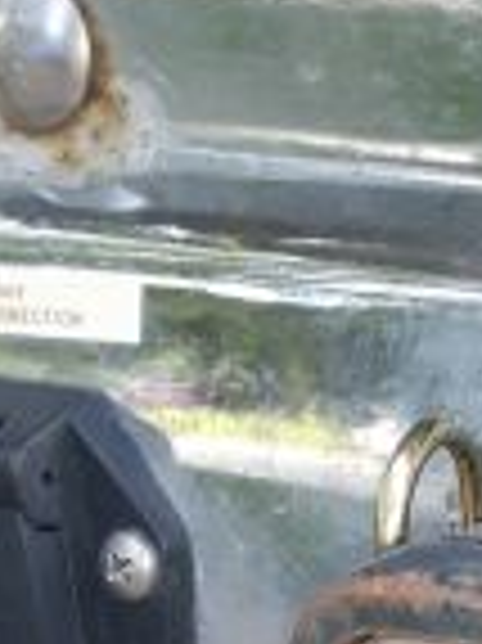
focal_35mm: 174
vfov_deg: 10.2
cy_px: 1414
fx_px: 3235
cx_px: 658
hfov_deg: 8.4
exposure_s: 1/50
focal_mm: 3.7
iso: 40
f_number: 1.9
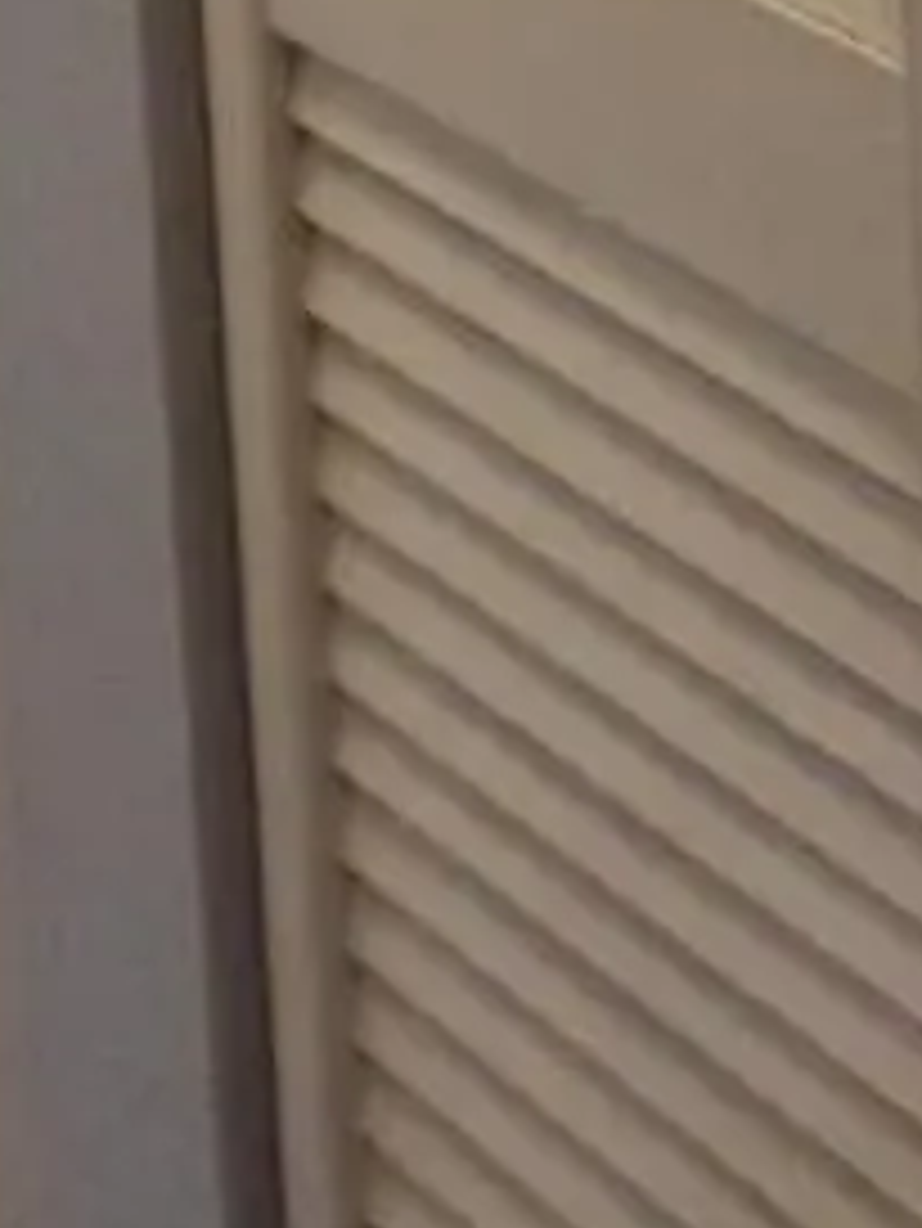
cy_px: -1093
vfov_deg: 10.5
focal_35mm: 176
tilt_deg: -10.9
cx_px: -22
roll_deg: +3.8
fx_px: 6245
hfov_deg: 8.4
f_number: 1.78
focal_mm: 6.76
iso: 100
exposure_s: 1/120
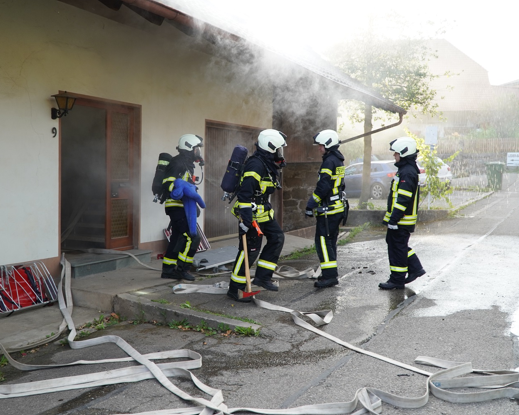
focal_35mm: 36
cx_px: 223
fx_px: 546
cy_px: 208
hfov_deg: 50.7
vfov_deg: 41.6
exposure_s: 1/160
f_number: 4
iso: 200
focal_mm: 21
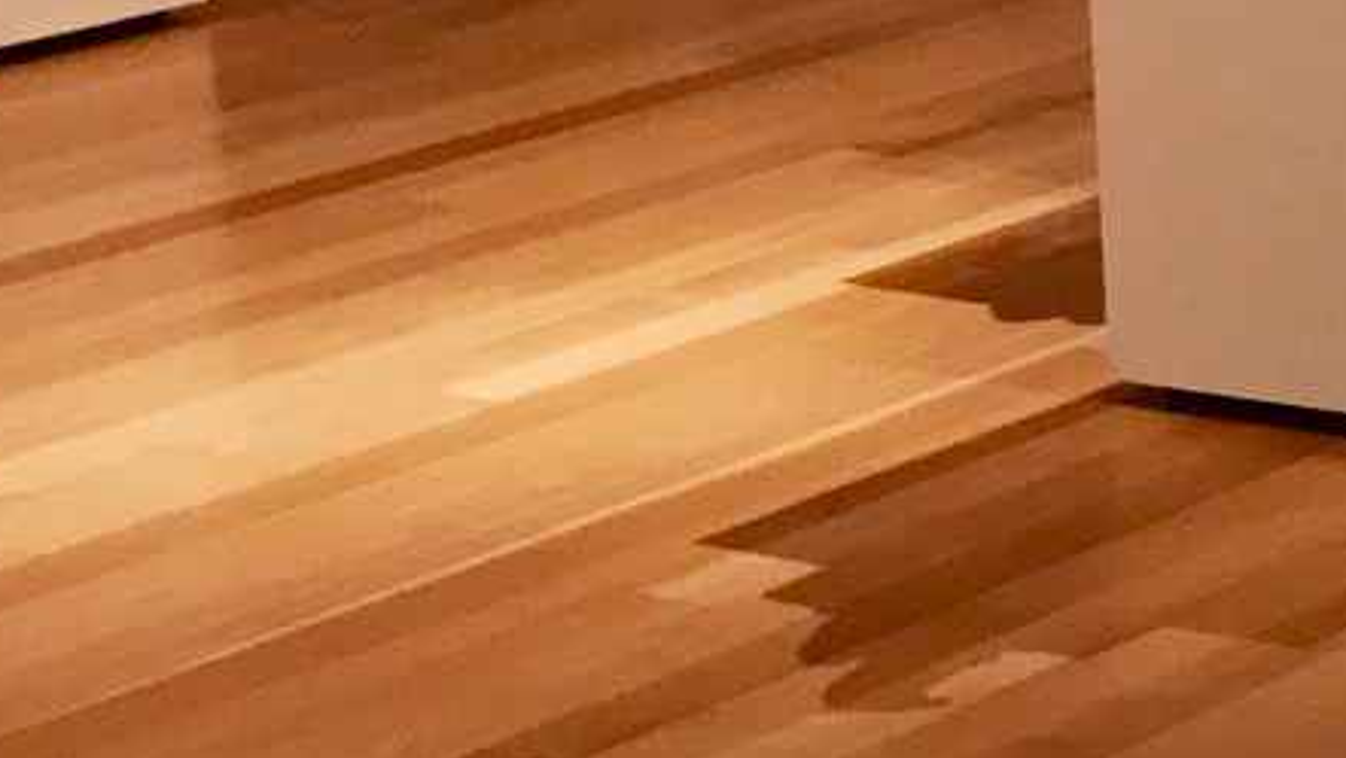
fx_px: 4963
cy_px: -530
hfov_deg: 13.5
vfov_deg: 8.5
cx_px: 2585
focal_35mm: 139
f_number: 1.8
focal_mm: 3.99
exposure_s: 1/30
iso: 64
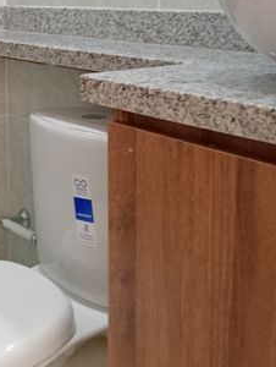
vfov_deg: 29.7
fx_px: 657
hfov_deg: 22.7
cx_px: -4
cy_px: 29
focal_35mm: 62
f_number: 1.8
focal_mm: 3.98
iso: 485
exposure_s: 1/33.3
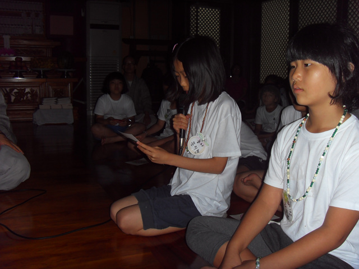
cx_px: 180
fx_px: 404
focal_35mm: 39
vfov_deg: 36.8
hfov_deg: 47.9
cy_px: 134
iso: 100
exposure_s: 1/45
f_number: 3.5
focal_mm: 6.6
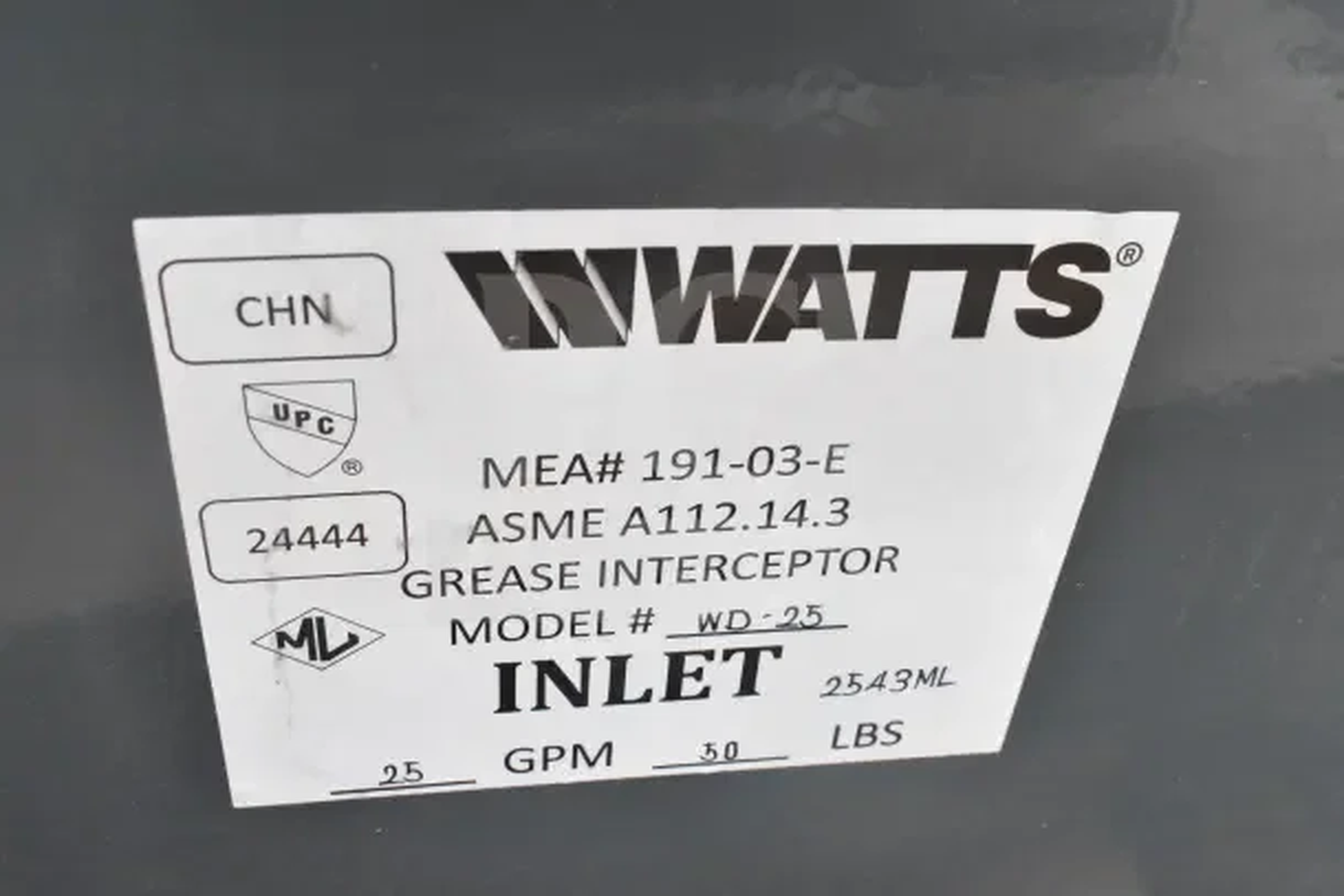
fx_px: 1456
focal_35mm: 39
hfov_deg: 49.5
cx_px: 672
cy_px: 448
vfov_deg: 34.2
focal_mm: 26
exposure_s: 1/640
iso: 6400
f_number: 13
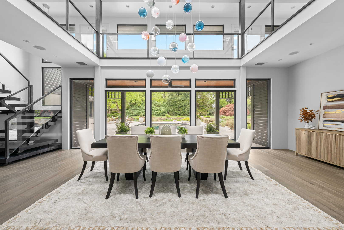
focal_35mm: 14
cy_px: 115
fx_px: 134
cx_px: 172
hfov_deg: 104.3
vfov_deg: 81.2
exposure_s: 1/15
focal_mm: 14
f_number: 8
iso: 200
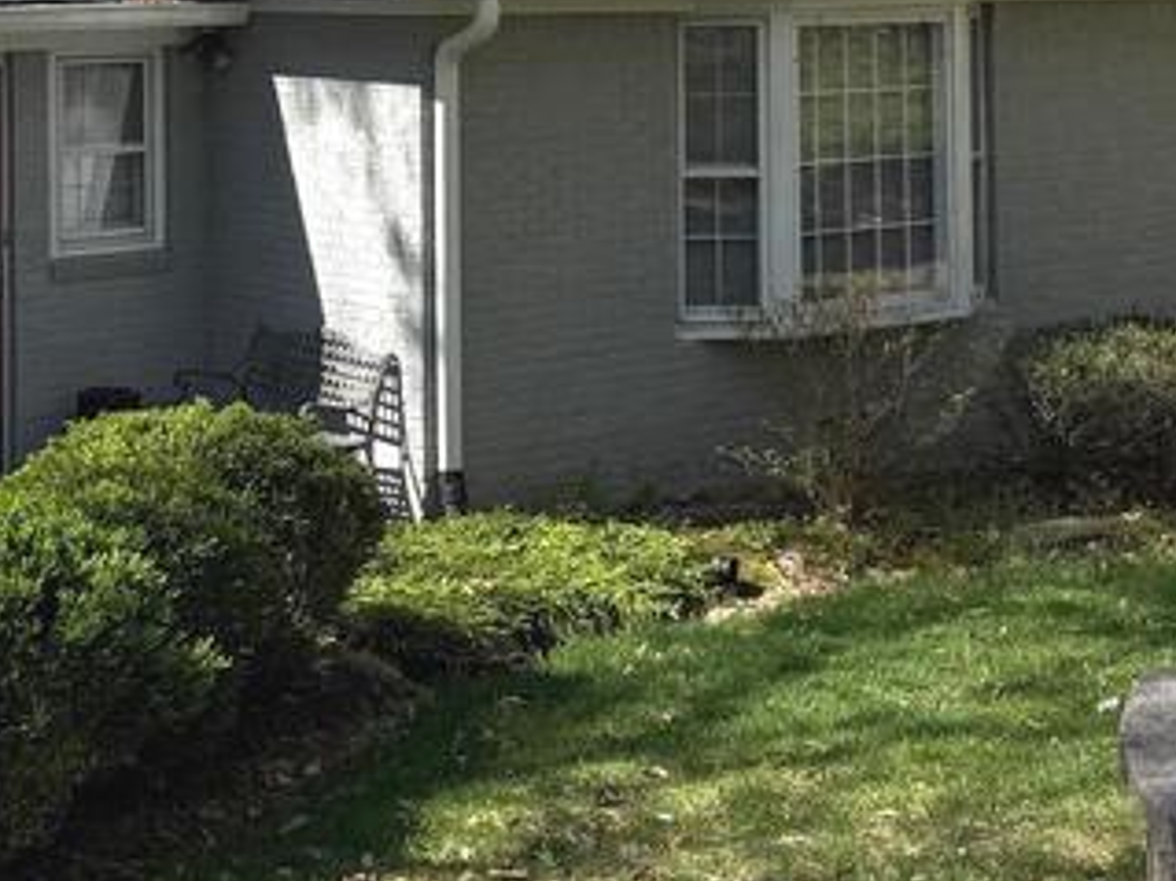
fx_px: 2615
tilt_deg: +0.2
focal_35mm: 77
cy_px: -55
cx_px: 321
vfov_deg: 18.5
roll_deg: +0.3
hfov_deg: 25.1
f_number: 1.78
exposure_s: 1/1812
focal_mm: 6.76
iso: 80
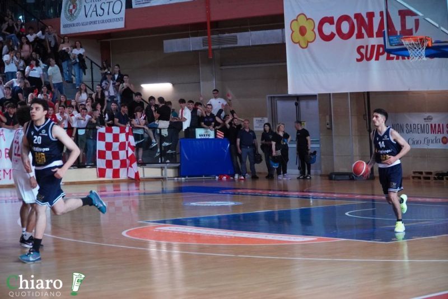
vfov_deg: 17.5
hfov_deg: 26.0
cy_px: 150
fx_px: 971
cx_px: 224
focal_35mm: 78
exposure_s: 1/1000
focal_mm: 52
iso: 5000
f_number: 4
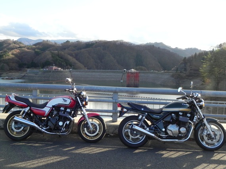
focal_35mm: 33
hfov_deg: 55.4
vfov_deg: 42.9
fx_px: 215
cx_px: 113
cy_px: 84
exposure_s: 1/193
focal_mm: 5.9
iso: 160
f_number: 5
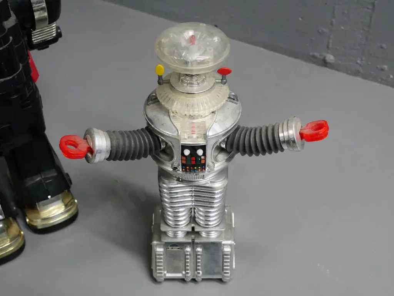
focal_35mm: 50
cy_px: 148
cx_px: 197
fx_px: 569
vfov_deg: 29.1
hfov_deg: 38.2
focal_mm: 25
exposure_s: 1/100
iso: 3200
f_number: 6.3
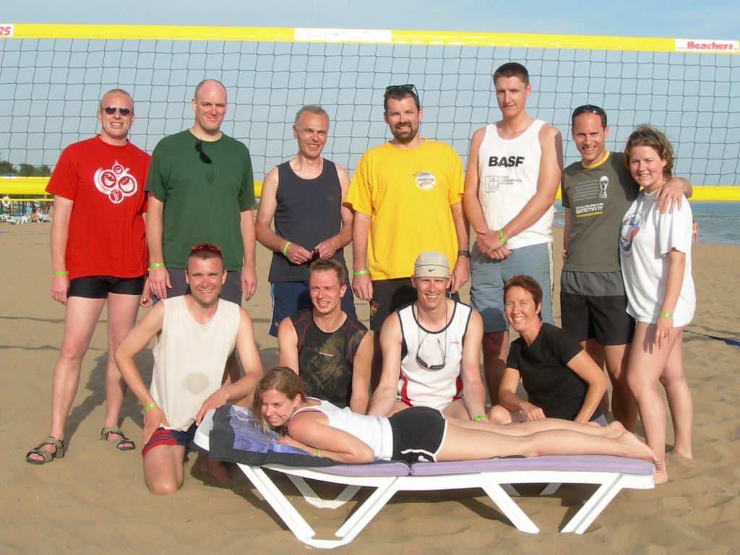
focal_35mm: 38
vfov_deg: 37.7
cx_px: 370
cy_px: 278
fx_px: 812
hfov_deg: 49.0
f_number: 4.8
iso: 50
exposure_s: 1/512
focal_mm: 7.8
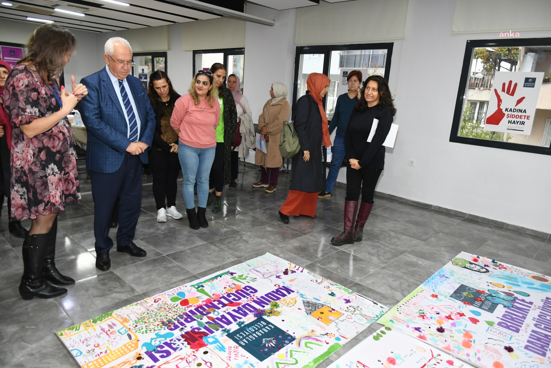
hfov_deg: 73.7
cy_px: 184
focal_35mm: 24
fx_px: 367
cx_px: 276
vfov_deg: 53.1
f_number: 4
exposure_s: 1/60
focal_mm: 16
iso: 1000
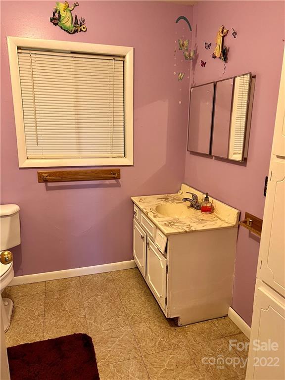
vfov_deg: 67.3
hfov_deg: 53.1
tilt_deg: -14.9
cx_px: 142
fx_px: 285
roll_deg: -1.6
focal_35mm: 26
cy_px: 190
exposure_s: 1/60
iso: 250
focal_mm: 5.7
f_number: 1.5
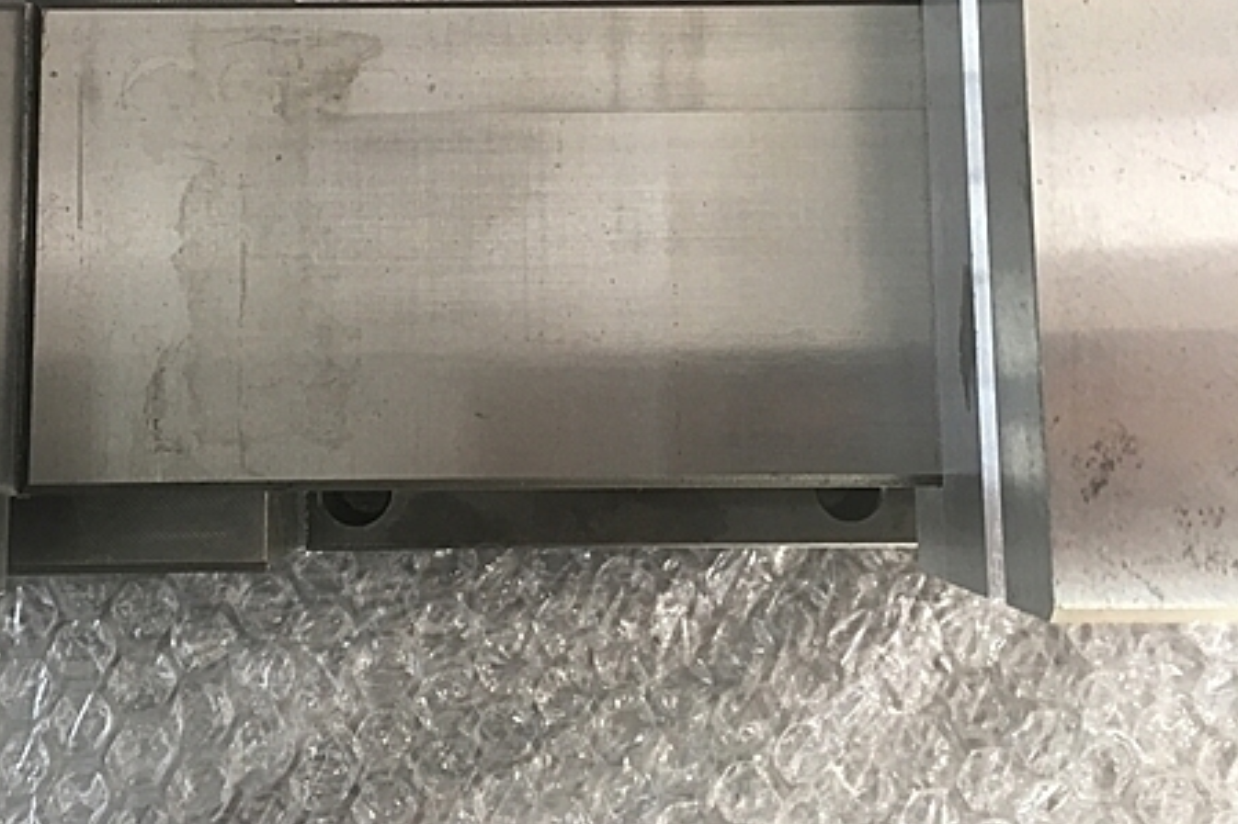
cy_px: 218
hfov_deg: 45.3
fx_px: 1478
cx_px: 516
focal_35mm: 43
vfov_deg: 30.7
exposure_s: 1/30
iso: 32
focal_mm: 4.15
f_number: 2.2
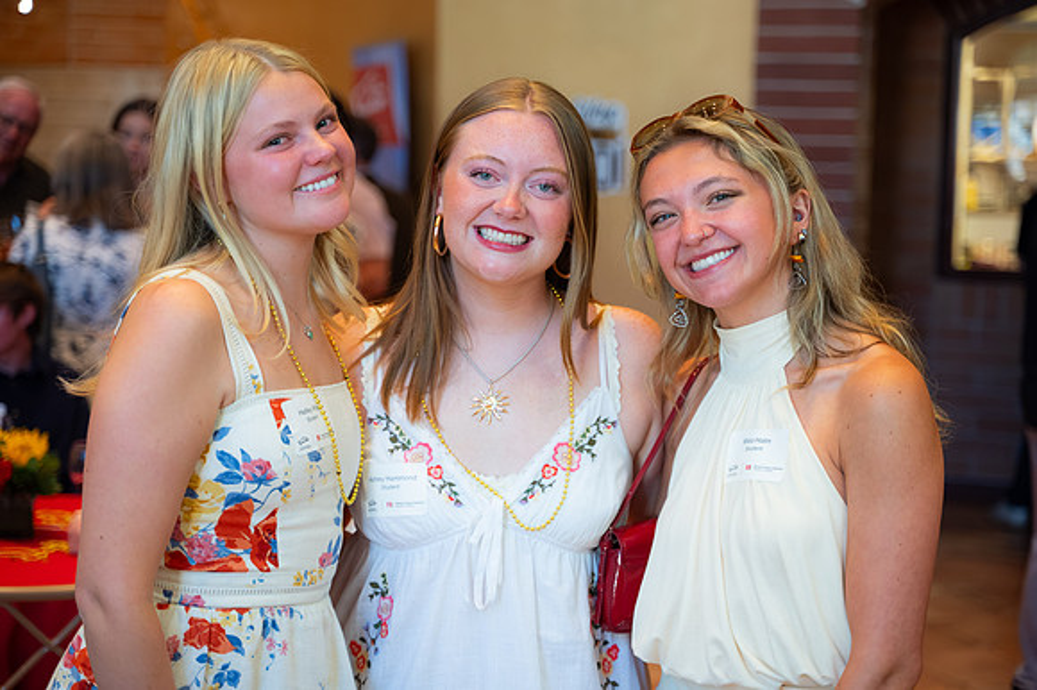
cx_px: 518
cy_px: 345
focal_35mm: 66
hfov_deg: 30.5
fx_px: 1900
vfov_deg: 20.6
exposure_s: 1/125
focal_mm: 66
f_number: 2.8
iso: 2000
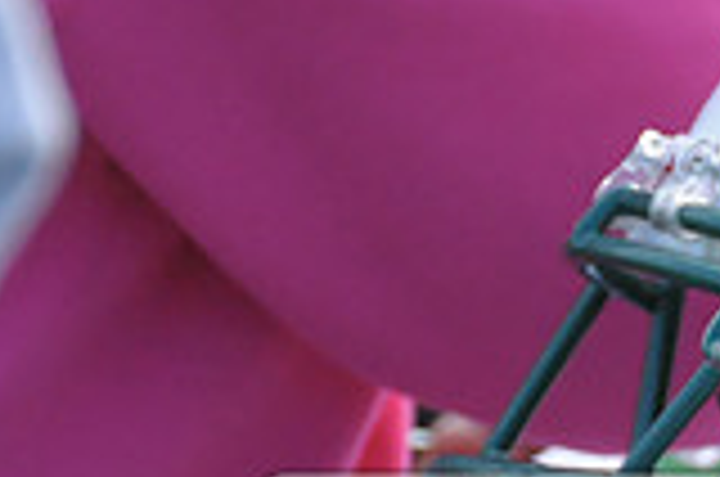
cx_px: 792
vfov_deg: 0.6
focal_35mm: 2170
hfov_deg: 1.0
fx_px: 43313
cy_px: 641
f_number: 4
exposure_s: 1/2500
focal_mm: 400
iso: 1600
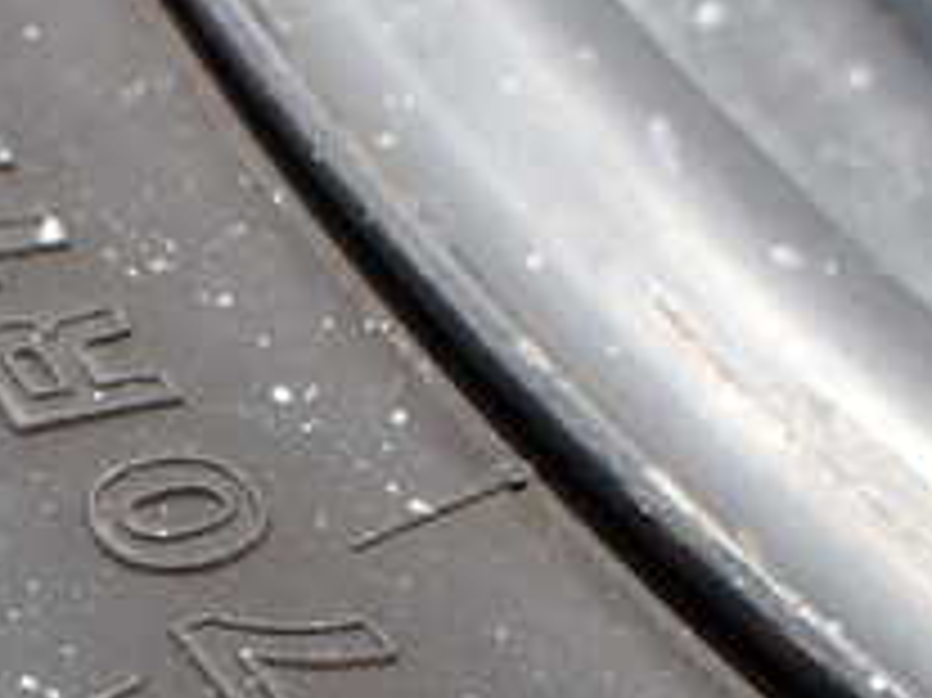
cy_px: 639
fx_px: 2341
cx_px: 293
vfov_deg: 16.7
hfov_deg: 22.4
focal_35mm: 87
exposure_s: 1/500
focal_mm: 5.4
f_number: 3.2
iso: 100
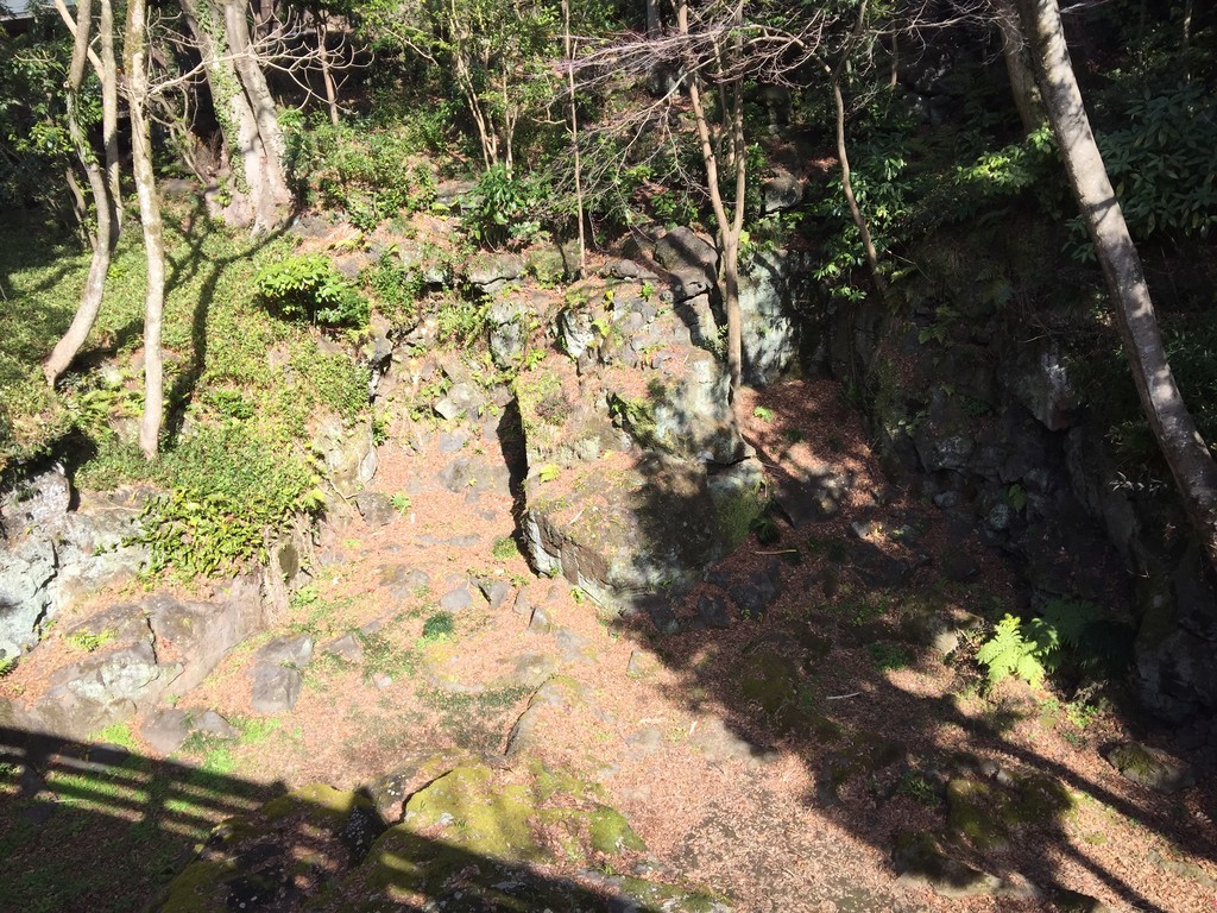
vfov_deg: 48.2
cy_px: 456
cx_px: 608
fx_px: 1020
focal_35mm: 29
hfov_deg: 61.7
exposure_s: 1/670
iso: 32
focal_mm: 4.15
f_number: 2.2
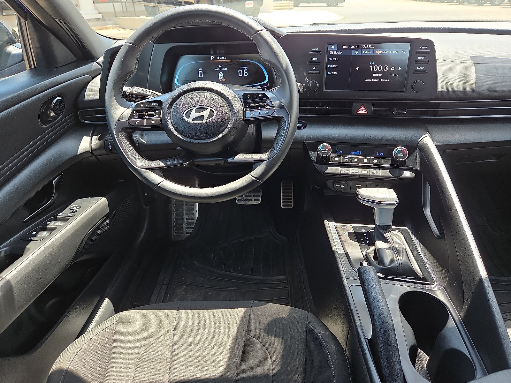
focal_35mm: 23
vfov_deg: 58.9
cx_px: 256
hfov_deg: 73.9
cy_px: 192
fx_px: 340
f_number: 1.8
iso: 48
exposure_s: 1/119
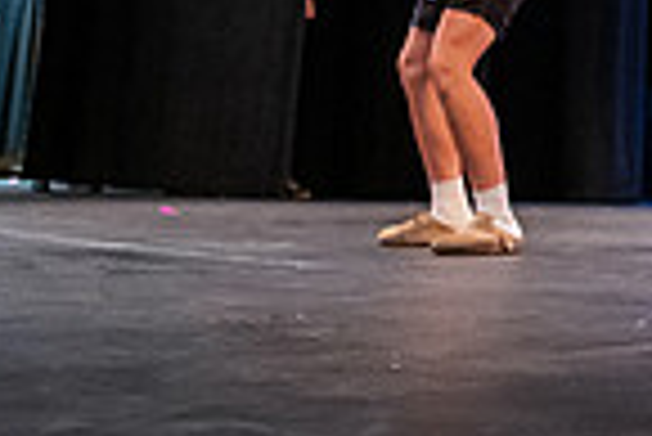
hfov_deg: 19.6
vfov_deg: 13.0
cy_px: -326
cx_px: 845
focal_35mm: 96
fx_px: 1740
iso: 4000
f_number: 3.2
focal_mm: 24
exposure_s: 1/320
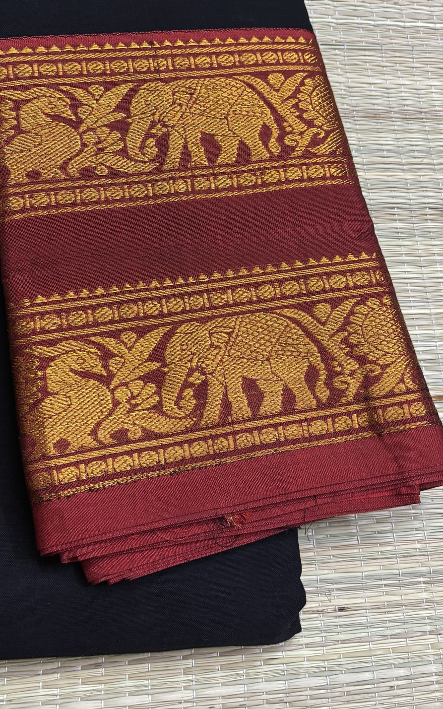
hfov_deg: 35.0
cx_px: 149
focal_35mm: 36
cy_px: 281
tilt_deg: -70.7
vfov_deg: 53.6
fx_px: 695
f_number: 1.6
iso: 400
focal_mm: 5.96
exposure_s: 1/33
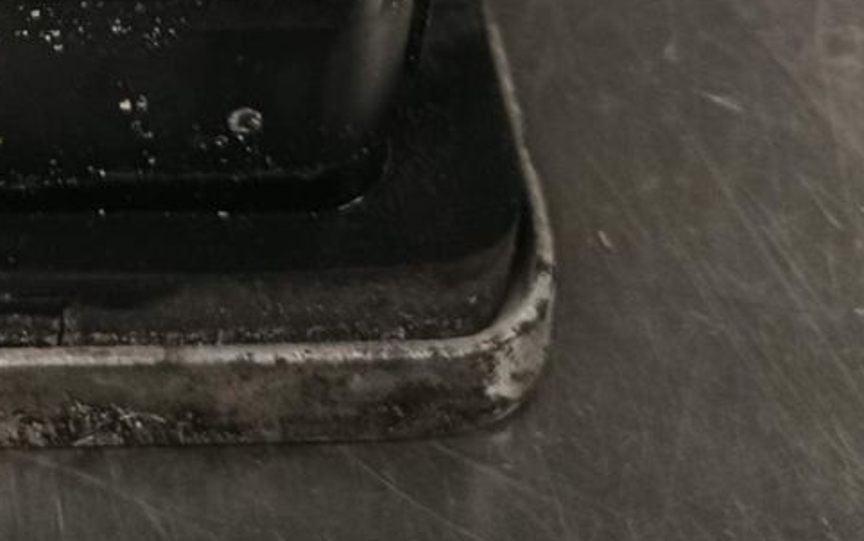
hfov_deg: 18.2
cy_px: -801
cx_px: -195
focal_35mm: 108
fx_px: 2545
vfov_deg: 10.3
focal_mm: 5.24
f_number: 1.7
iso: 1060
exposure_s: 1/50
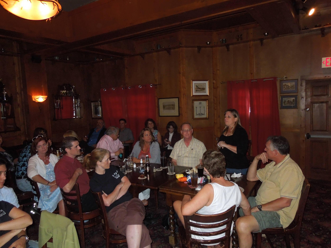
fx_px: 239
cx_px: 166
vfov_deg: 54.9
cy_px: 124
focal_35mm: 25
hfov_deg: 69.4
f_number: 3.3
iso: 640
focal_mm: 4.5
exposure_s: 1/30
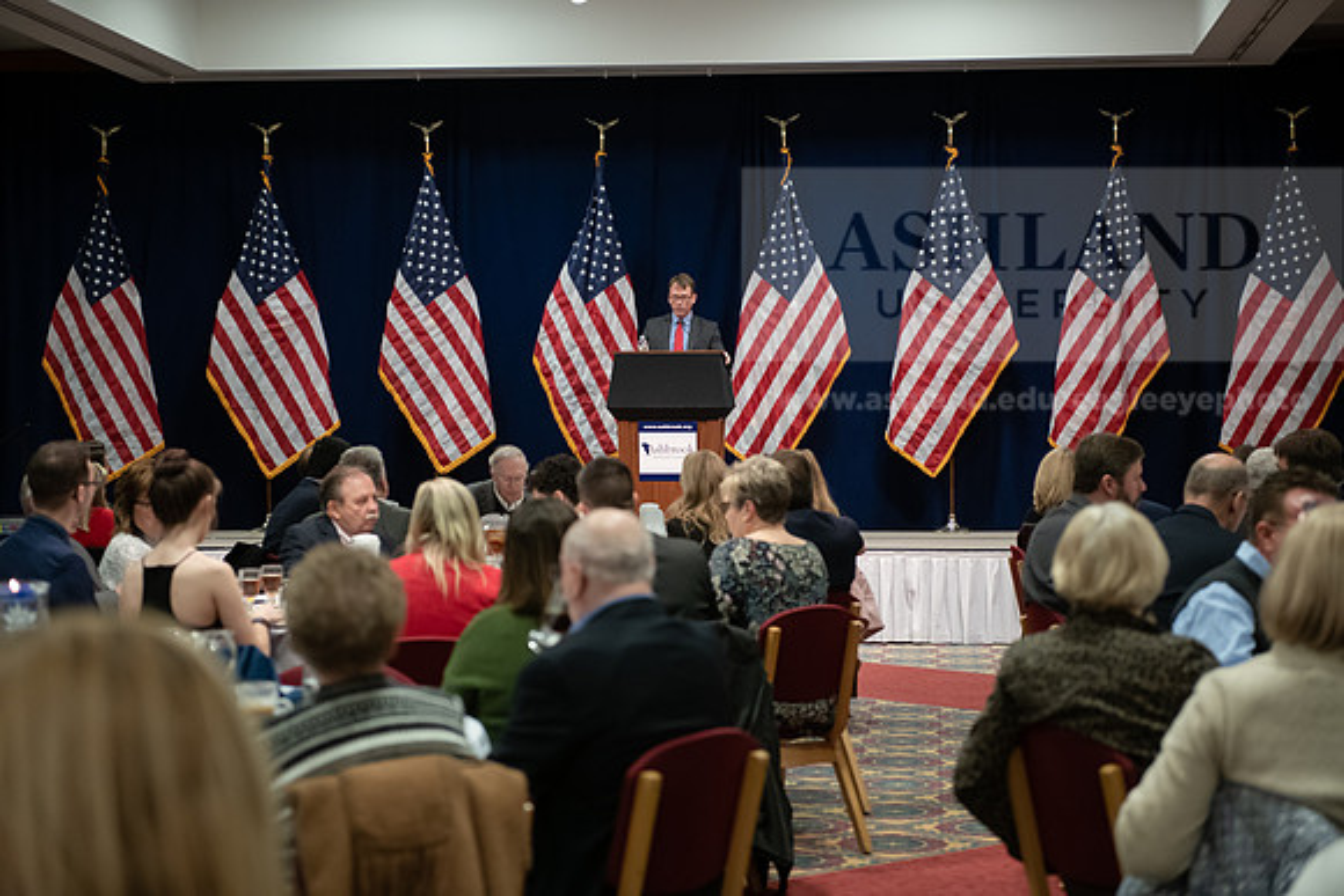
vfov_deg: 19.5
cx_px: 672
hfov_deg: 28.8
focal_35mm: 70
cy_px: 448
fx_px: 2614
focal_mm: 70
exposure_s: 1/200
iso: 2500
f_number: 3.2
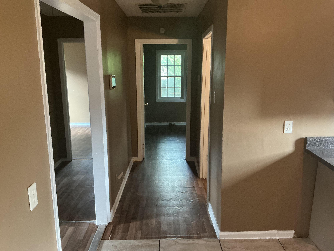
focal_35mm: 29
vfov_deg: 48.2
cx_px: 167
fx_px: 280
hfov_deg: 61.7
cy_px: 126
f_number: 1.8
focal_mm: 3
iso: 320
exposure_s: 1/30
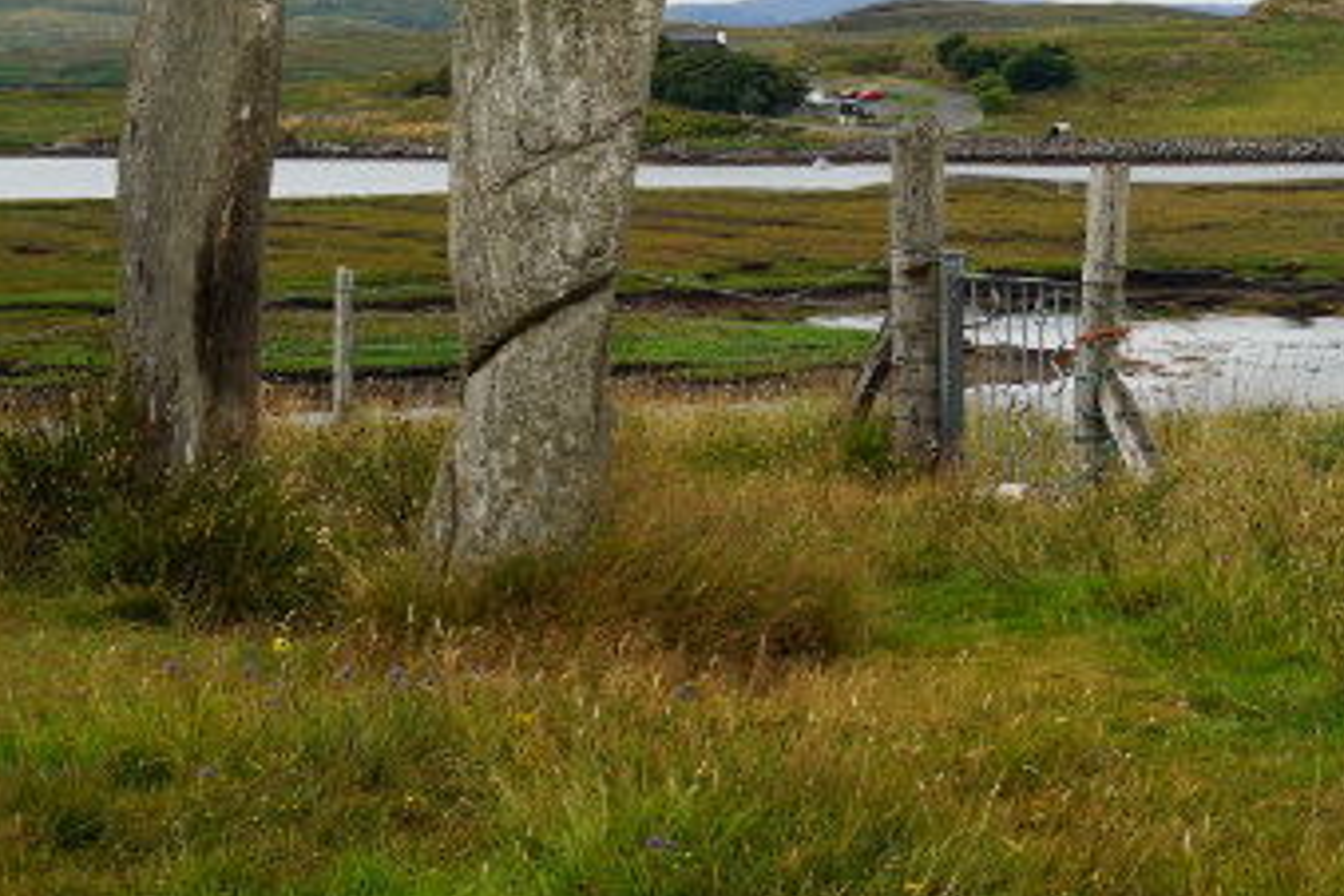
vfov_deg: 9.4
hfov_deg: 14.0
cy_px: 121
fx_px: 5420
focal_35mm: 145
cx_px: 1296
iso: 100
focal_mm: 41
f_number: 8
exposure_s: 1/80
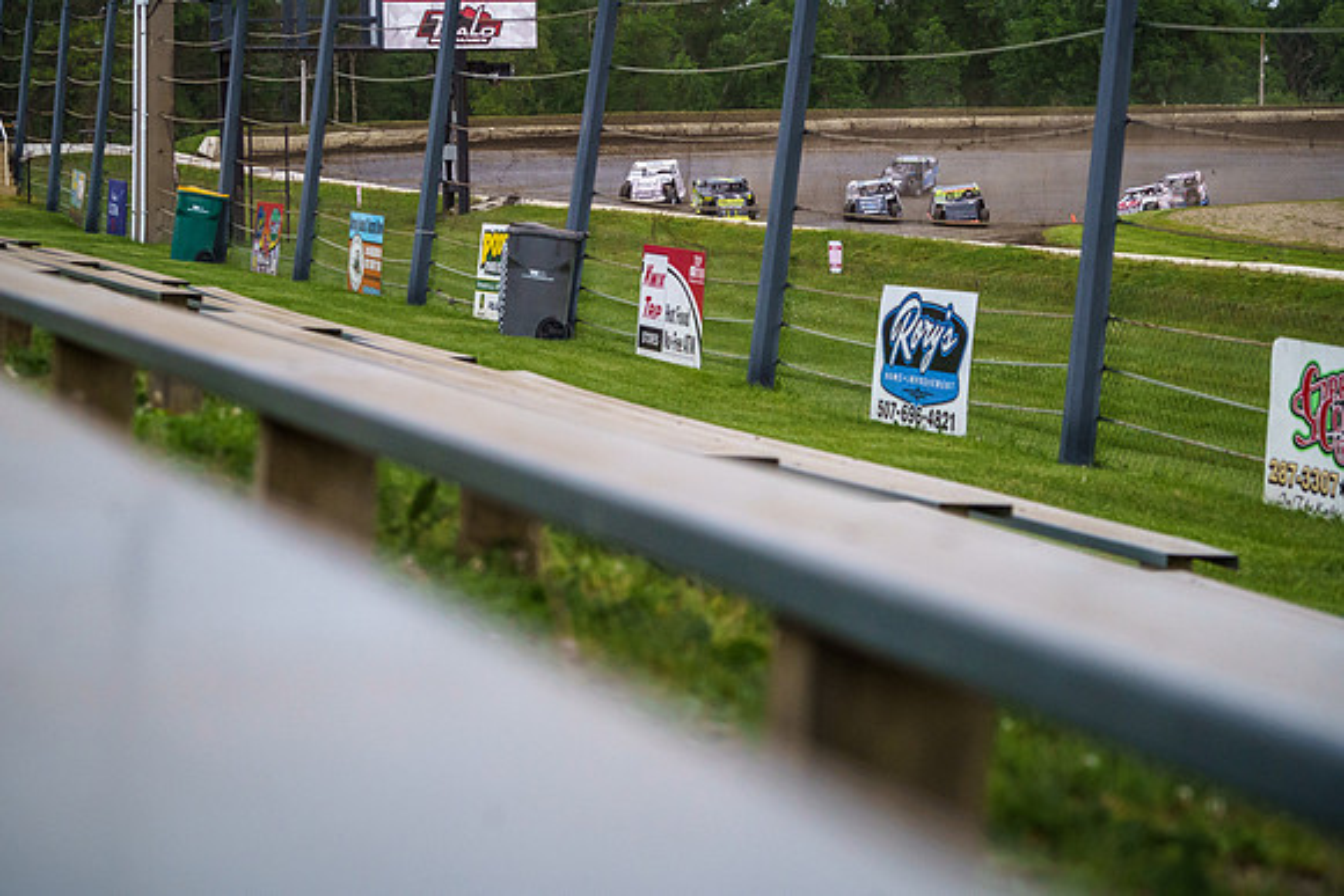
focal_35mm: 99
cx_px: 656
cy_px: 447
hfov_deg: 20.7
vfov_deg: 13.9
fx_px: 3689
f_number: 5
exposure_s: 1/640
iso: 3200
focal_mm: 95
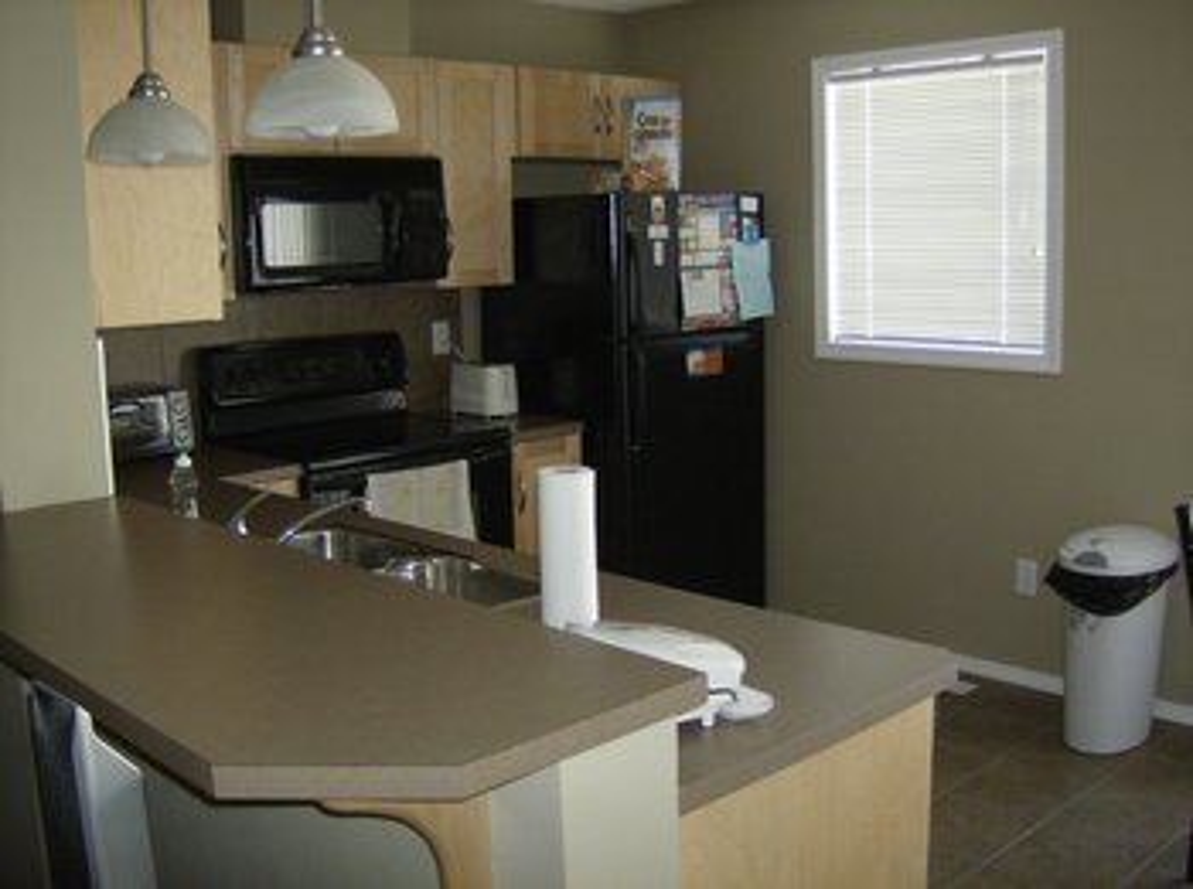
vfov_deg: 39.5
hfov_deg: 51.4
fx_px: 1238
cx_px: 596
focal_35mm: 36
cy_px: 444
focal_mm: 6
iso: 200
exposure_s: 1/60
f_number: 2.8
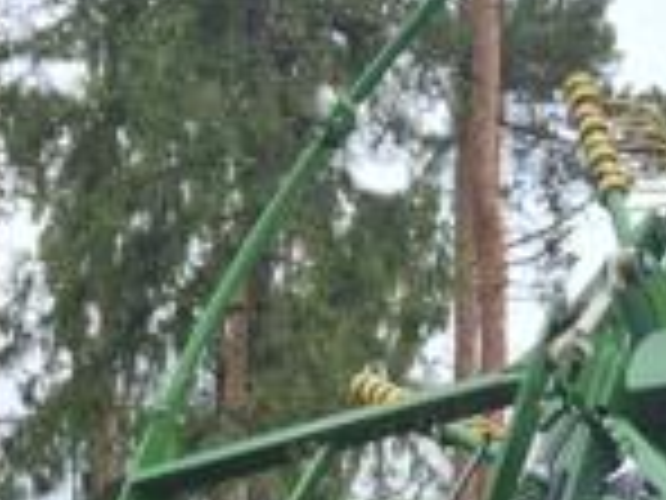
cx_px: 371
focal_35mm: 172
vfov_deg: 8.2
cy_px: 1050
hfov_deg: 11.5
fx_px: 3309
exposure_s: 1/235
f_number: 1.8
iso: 25
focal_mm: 5.4
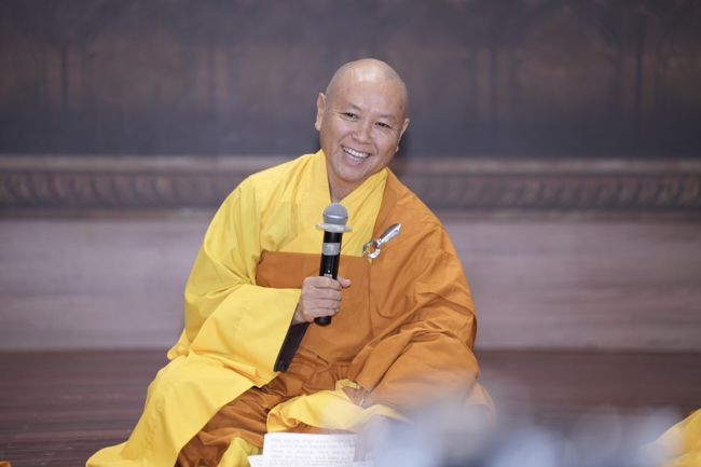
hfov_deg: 14.8
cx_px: 350
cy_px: 234
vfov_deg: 9.9
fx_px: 2706
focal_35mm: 139
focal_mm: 139
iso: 800
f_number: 2.8
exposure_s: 1/125
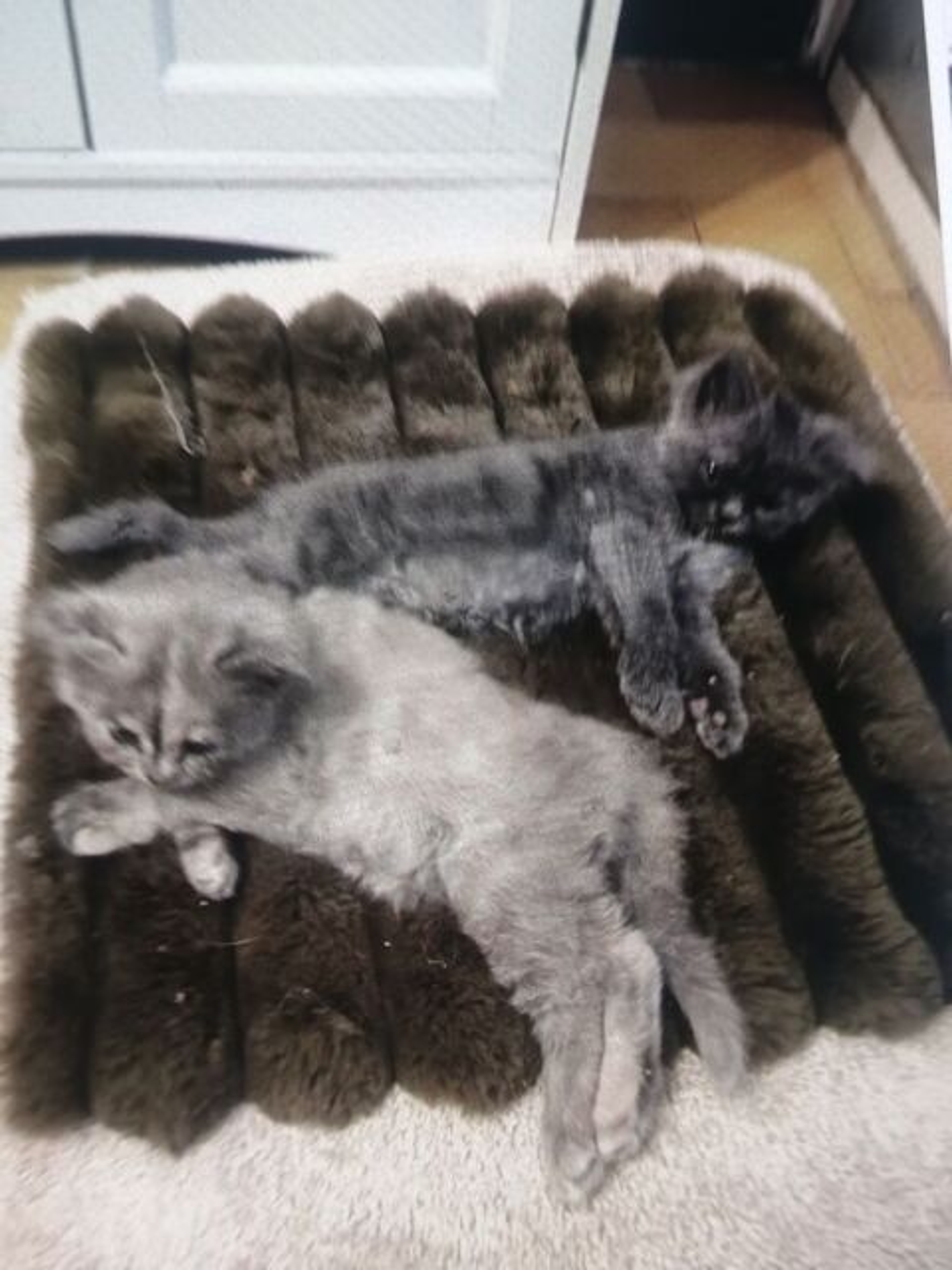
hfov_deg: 36.0
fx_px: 1467
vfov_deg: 46.8
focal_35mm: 40
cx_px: 476
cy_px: 635
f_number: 1.8
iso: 100
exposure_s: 1/30
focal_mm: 3.62
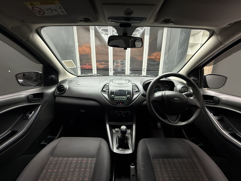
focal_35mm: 14
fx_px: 97
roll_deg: -0.6
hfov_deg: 102.1
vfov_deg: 85.7
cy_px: 90
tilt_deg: -15.1
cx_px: 120
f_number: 2.2
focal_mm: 2.22
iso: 400
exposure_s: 1/50
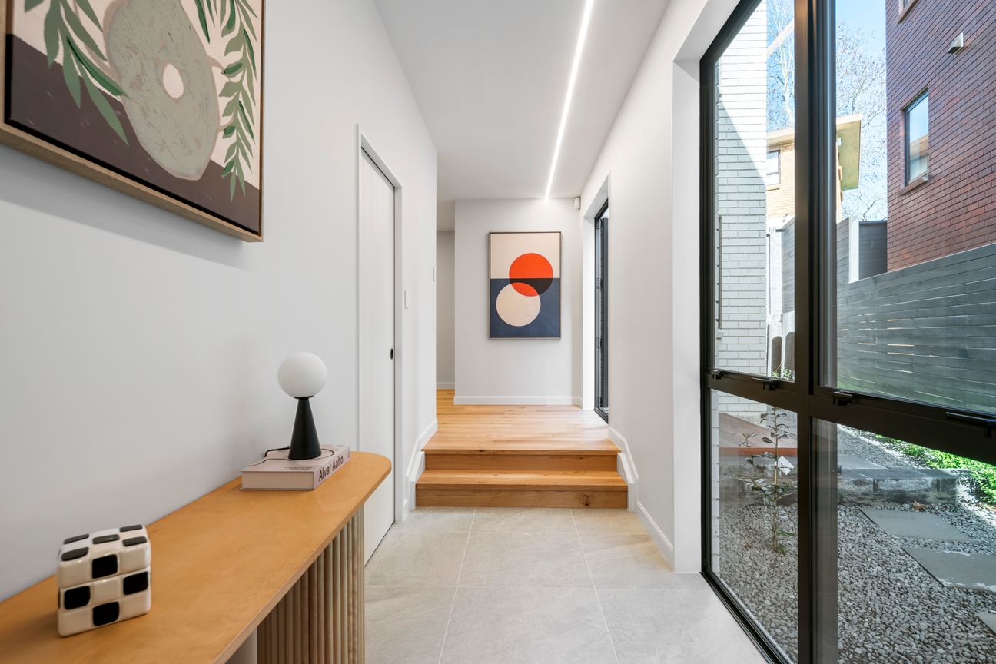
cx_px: 498
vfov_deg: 70.4
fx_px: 470
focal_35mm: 17
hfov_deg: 93.3
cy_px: 332
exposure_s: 1/10
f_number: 9
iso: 125
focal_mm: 17
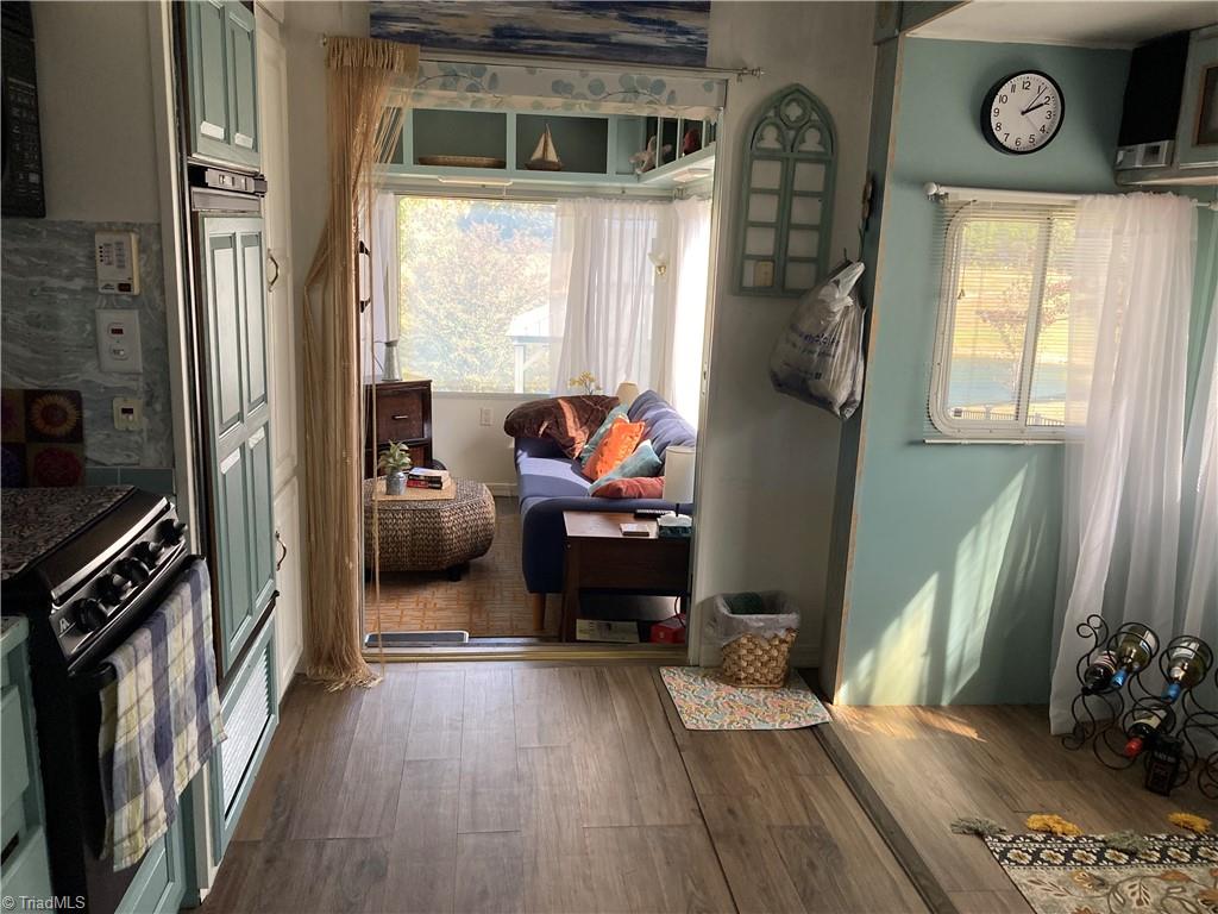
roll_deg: -1.6
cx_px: 609
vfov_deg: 49.7
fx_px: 985
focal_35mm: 28
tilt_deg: -13.0
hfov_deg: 63.4
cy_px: 457
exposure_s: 1/60
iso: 100
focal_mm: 3.99
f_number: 1.8
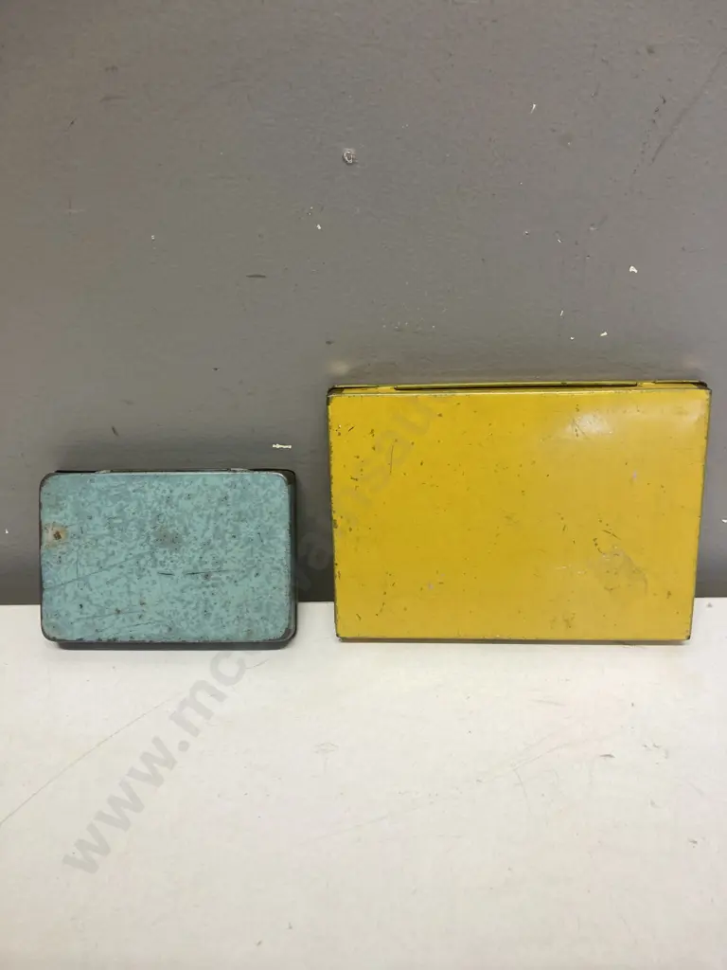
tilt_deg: -33.3
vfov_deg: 63.4
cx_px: 364
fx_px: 784
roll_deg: +0.6
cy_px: 485
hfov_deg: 49.7
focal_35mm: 28
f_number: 1.8
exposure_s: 1/50
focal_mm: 3.99
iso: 64
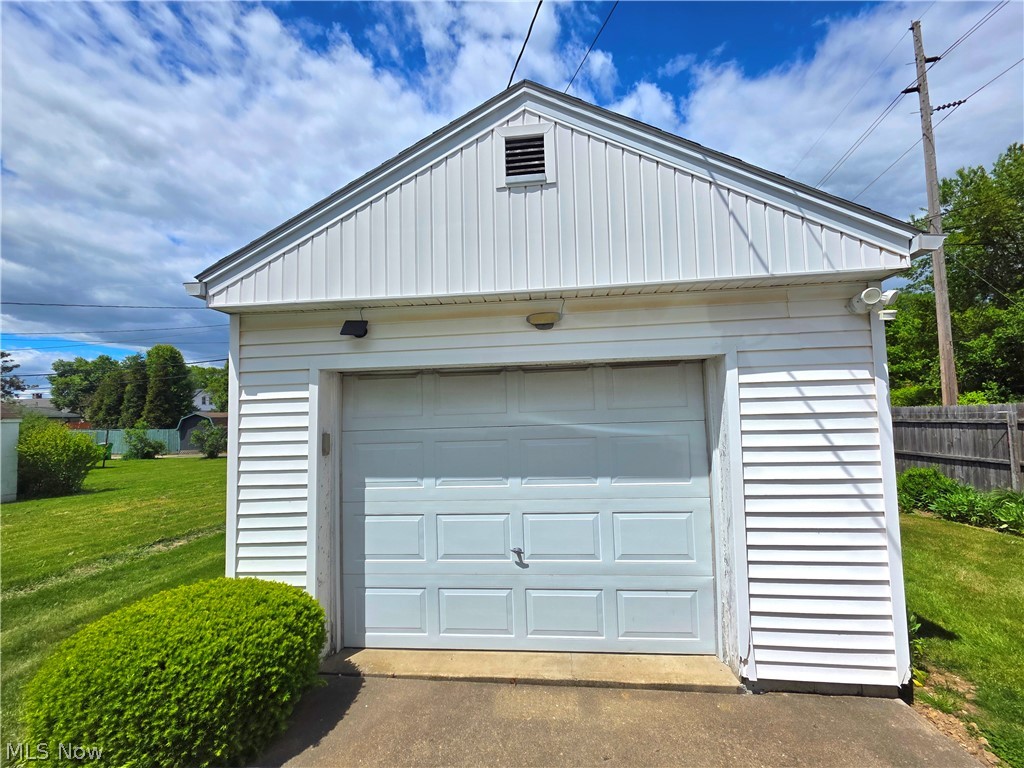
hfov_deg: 106.2
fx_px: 385
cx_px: 512
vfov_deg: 89.9
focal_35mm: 13
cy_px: 384
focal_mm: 2.2
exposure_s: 1/5000
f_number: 1.9
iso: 40
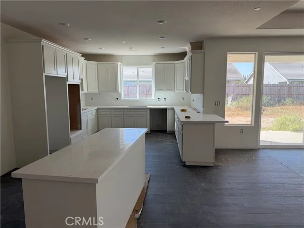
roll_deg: +0.7
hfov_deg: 71.6
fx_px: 211
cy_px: 114
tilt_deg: -6.6
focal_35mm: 24
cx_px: 152
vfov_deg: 56.8
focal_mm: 6.76
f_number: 1.78
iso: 100
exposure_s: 1/377
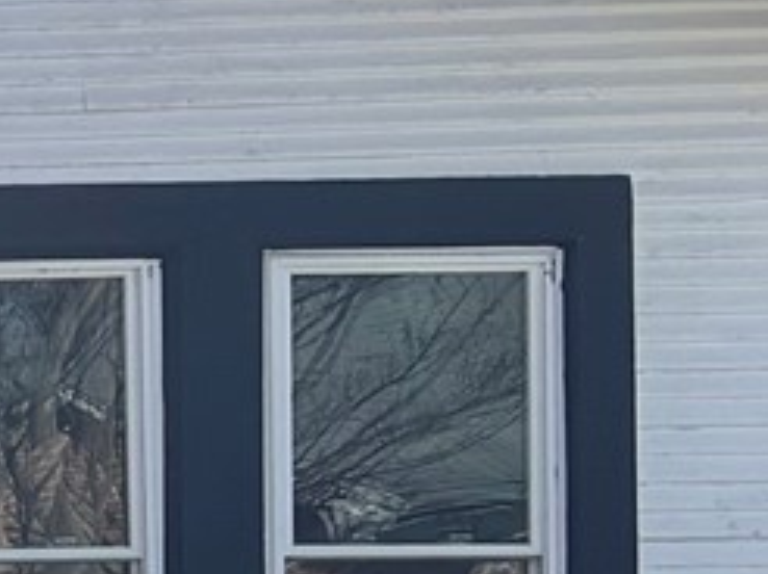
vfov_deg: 7.2
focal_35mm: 203
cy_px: 702
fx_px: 4499
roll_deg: +0.6
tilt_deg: +1.3
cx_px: -2011
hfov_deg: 7.6
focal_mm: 5.96
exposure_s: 1/2513
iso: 50
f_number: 1.6
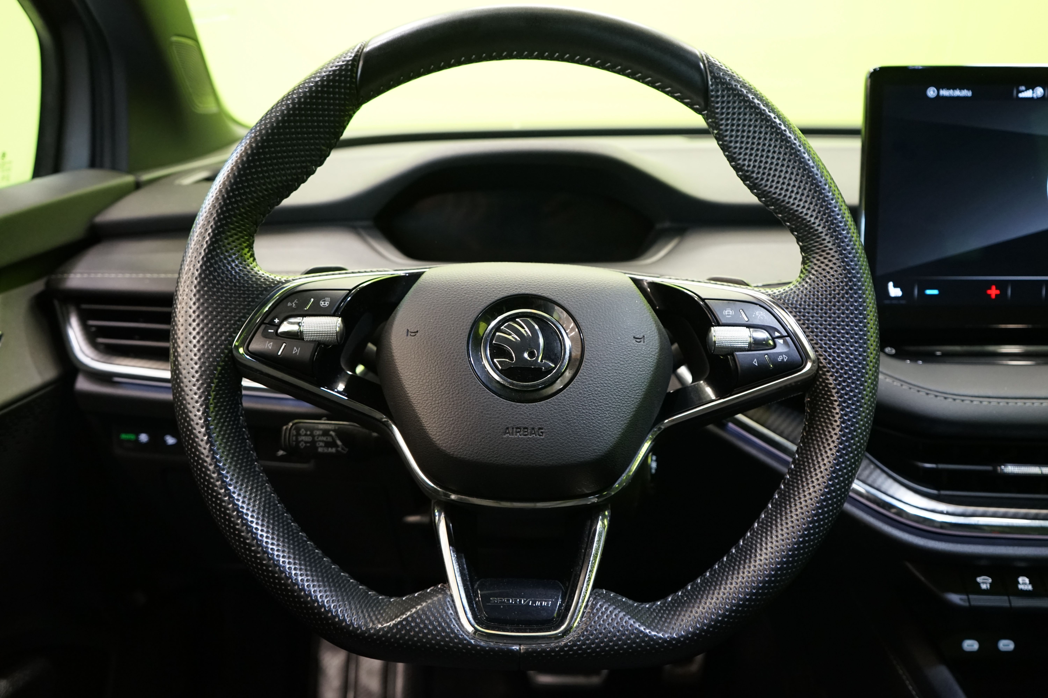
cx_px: 524
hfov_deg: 60.3
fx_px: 902
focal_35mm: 31
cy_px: 349
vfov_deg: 42.3
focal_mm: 31
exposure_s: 1/20
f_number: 5
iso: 2000
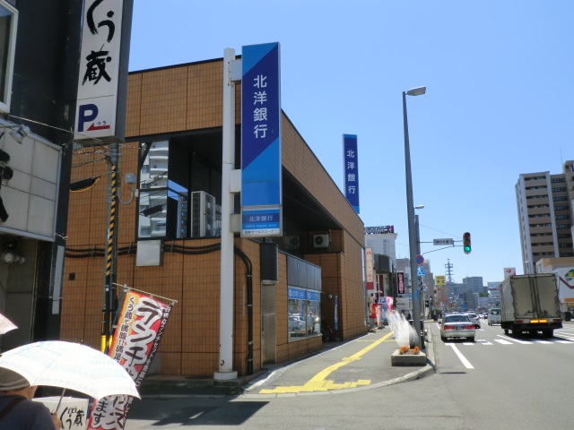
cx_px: 287
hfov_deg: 56.8
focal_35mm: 32
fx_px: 531
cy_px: 215
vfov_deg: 44.2
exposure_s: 1/640
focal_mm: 5.8
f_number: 3.5
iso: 50
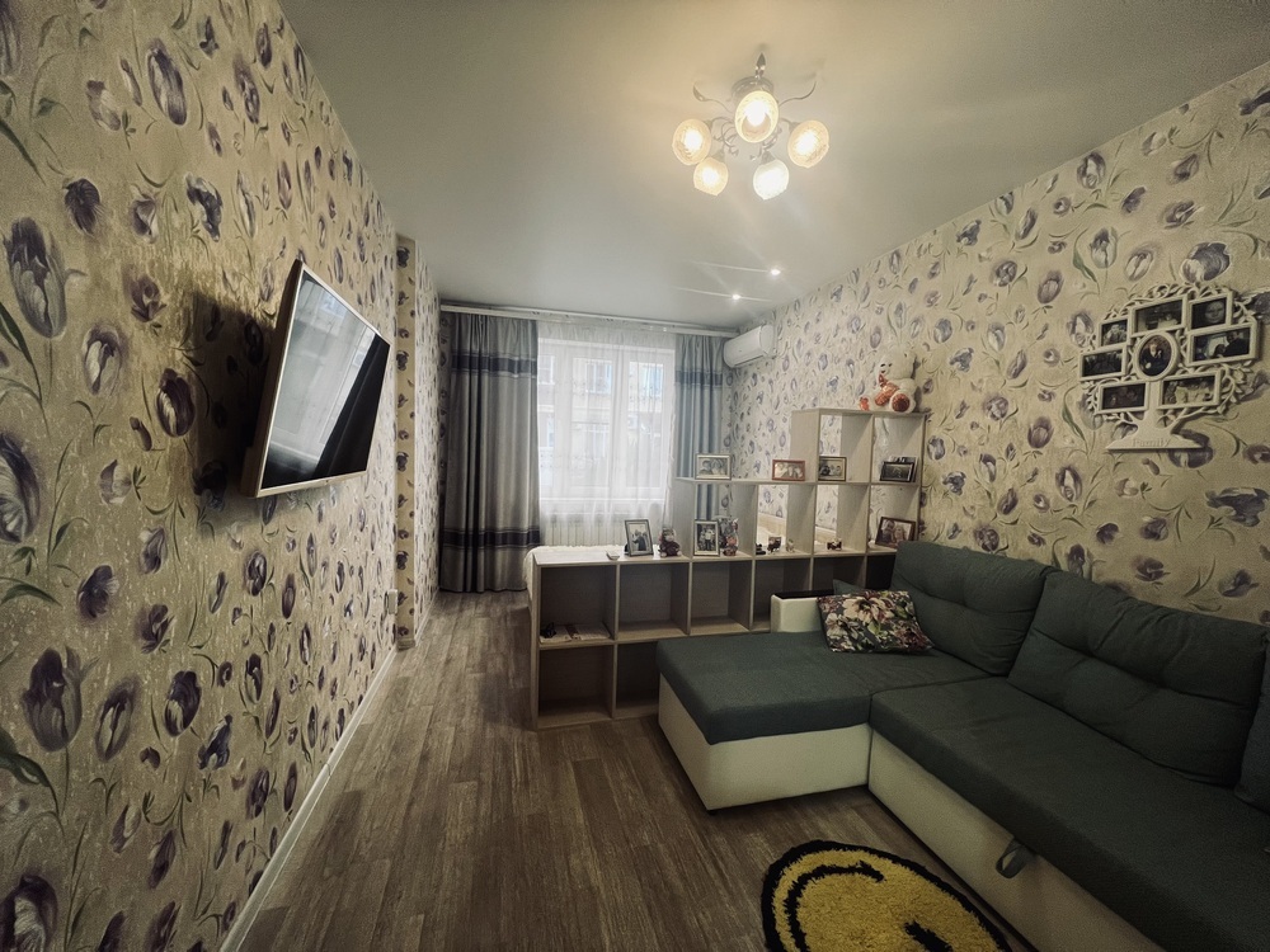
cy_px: 476
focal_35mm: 13
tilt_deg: -3.6
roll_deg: -1.1
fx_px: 477
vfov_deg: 89.9
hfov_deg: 106.2
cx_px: 635
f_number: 1.8
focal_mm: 1.57
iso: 160
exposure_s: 1/100
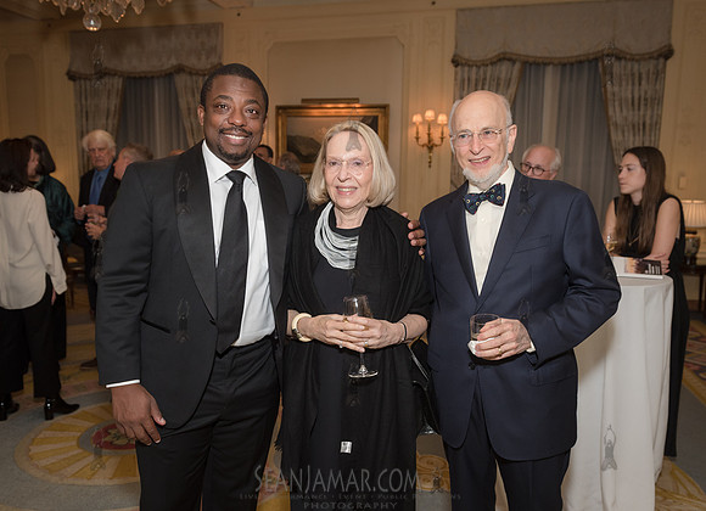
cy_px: 270
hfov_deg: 62.1
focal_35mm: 29
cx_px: 347
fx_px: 586
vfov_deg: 47.1
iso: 1000
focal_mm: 24
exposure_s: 1/250
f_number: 4
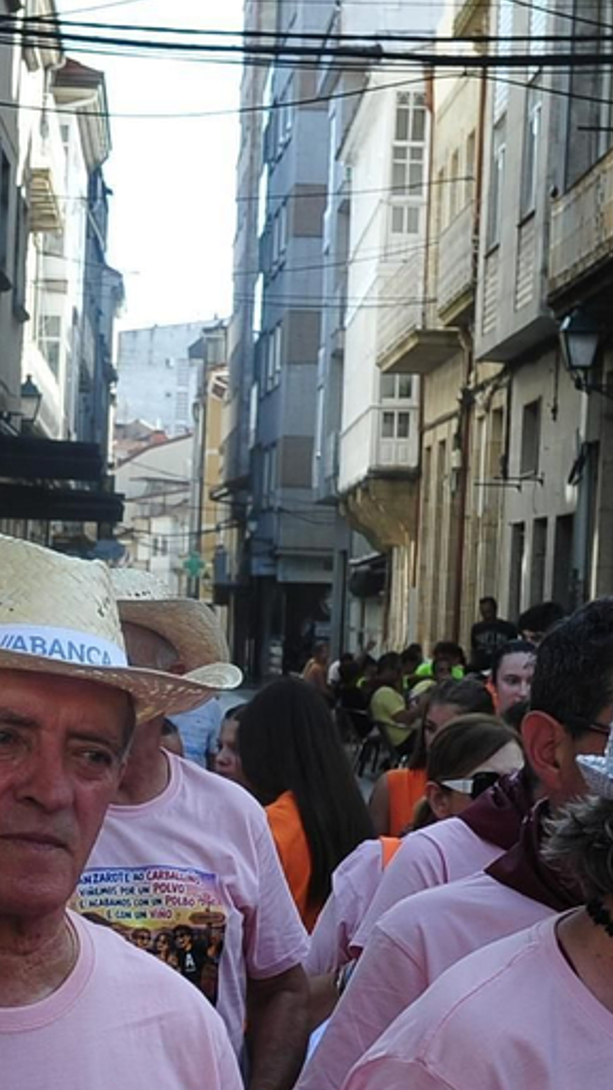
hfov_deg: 10.5
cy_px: 896
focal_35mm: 114
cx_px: -108
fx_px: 3295
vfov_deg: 18.6
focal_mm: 35
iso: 400
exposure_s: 1/250
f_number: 8
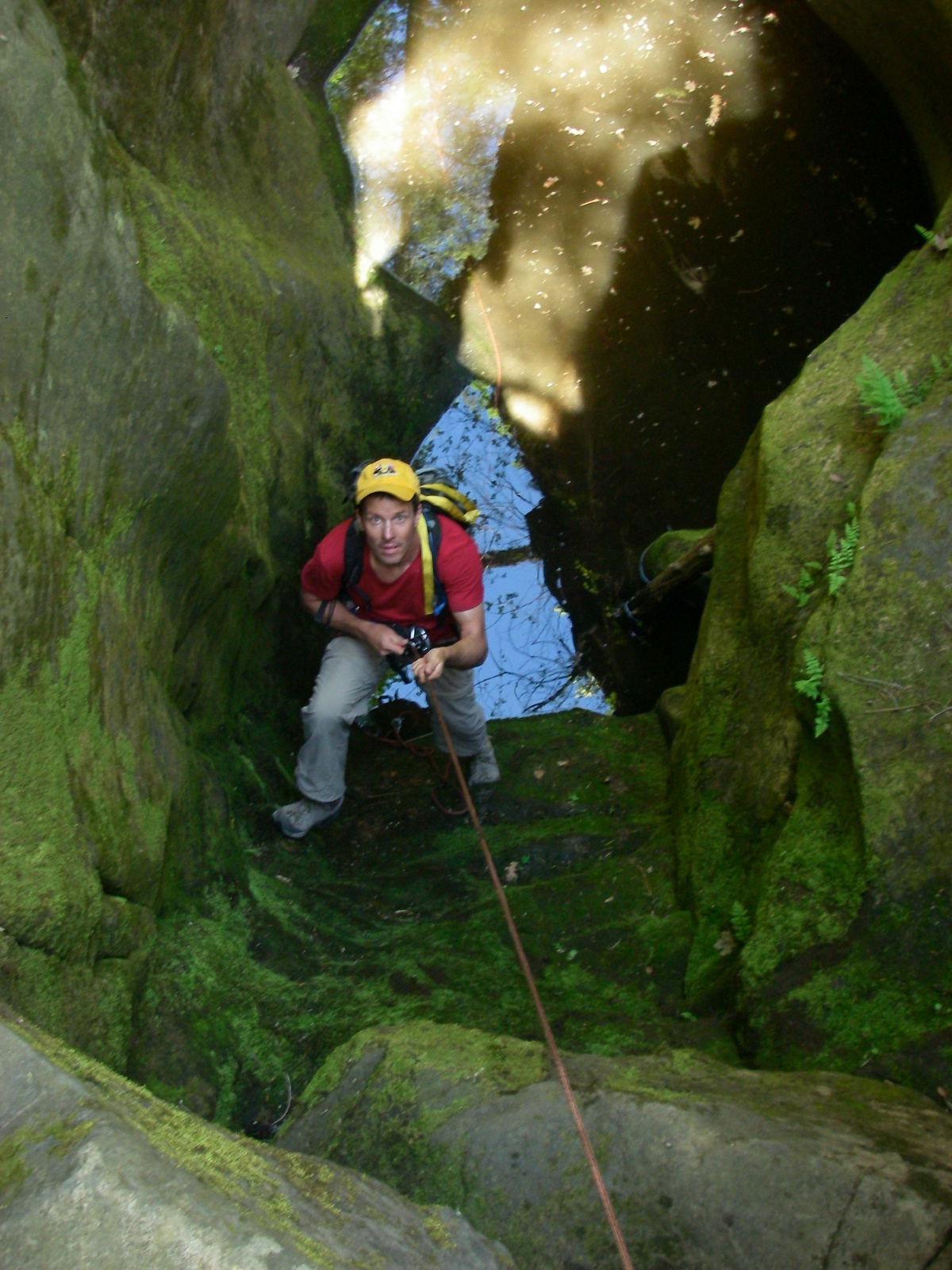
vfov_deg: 49.0
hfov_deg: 37.7
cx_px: 476
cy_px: 635
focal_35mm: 38
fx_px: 1394
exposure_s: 1/25
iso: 200
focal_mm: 6.3
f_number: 3.3
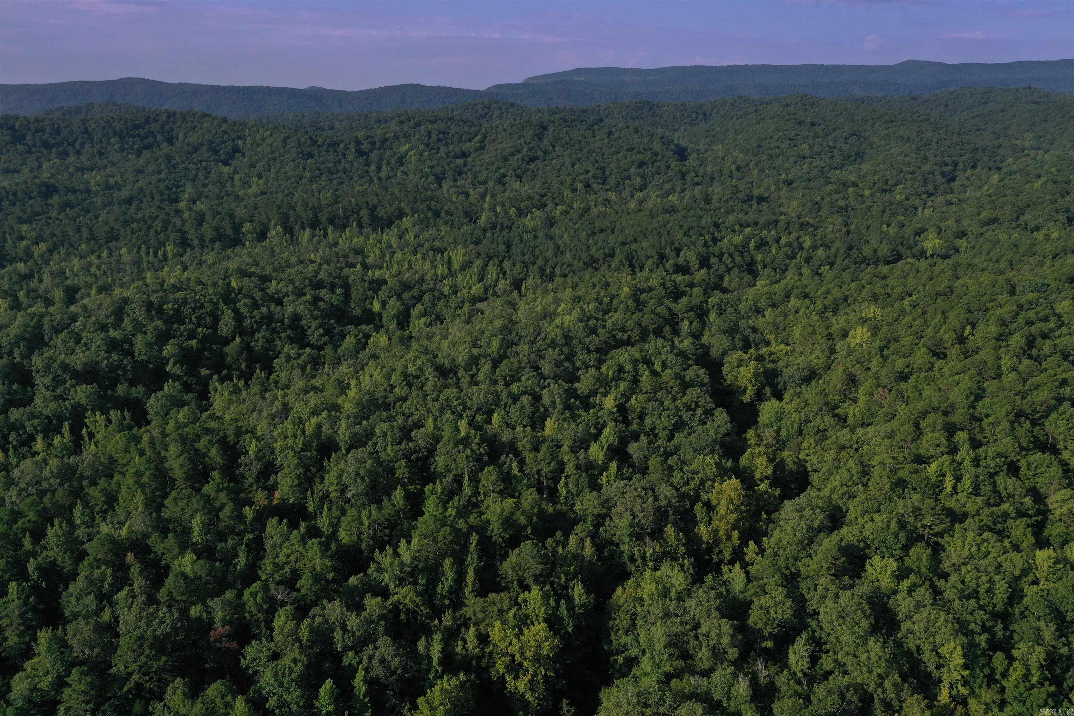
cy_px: 358
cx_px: 537
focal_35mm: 28
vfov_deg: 46.4
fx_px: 835
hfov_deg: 65.5
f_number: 6.3
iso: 100
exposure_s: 1/640
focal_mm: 10.26
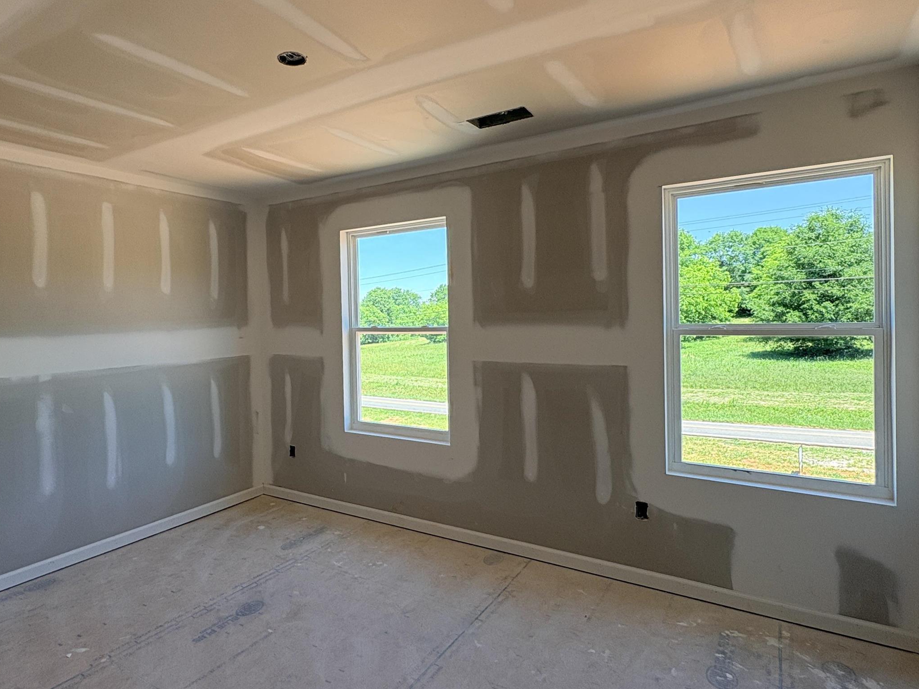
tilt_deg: -1.1
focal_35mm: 21
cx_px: 396
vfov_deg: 63.4
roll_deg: +1.4
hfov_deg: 78.6
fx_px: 558
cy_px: 323
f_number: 2.2
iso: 64
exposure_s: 1/189
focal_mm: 2.22
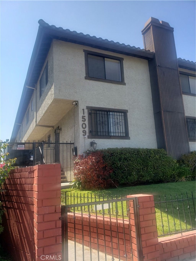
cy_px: 130
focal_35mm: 26
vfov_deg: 67.3
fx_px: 196
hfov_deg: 53.1
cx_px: 98
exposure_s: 1/1013
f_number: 2.4
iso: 50
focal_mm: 4.3
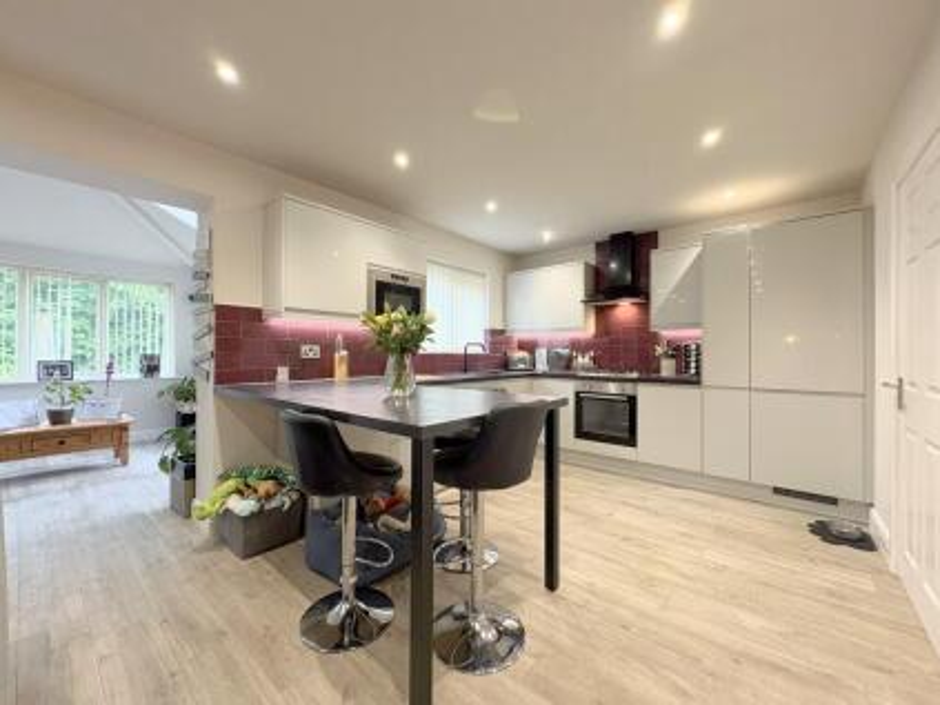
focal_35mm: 14
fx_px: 380
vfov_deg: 85.6
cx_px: 470
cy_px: 352
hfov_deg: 102.1
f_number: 2.2
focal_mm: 2.22
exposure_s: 1/50
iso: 250
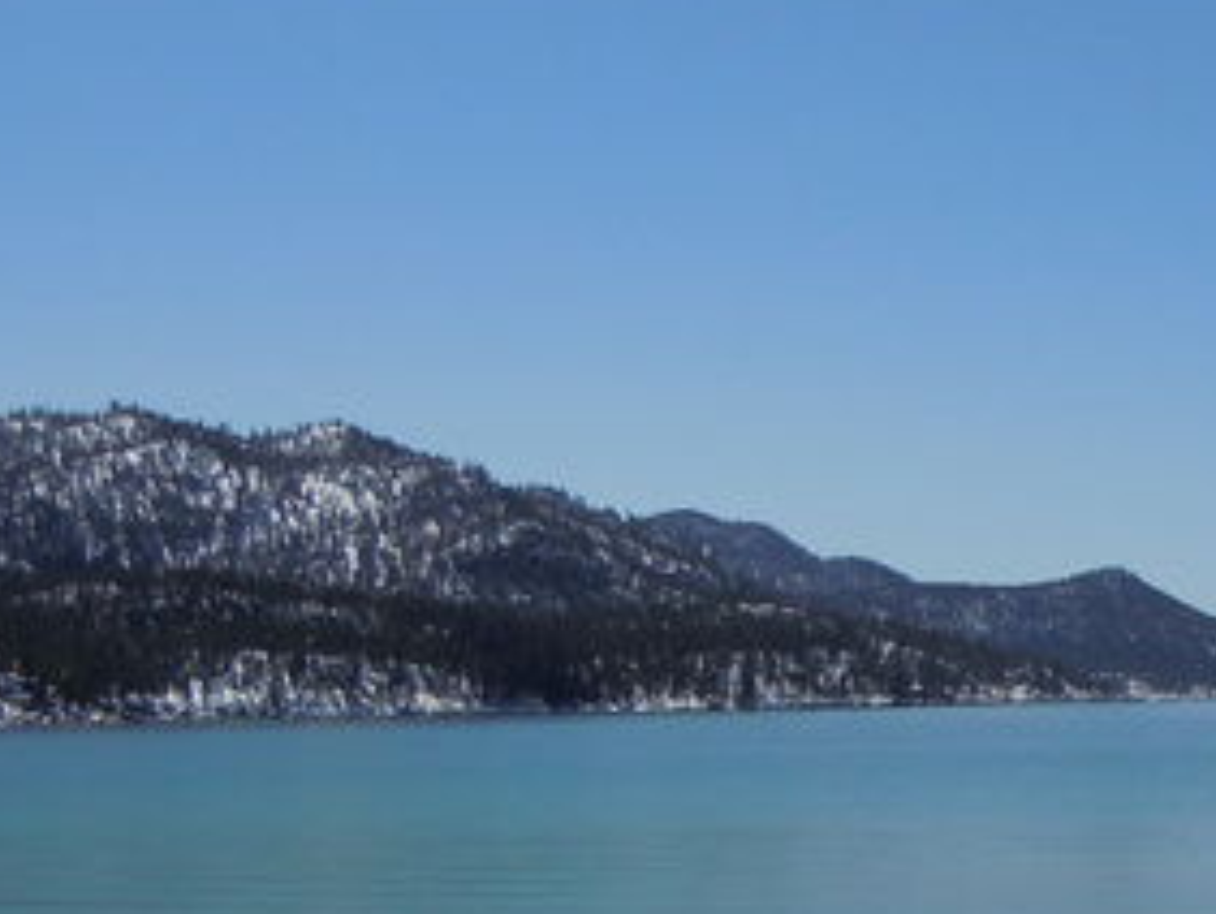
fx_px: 2988
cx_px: 1268
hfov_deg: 22.0
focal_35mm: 85
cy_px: 681
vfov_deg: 17.3
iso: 100
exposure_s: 1/640
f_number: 7
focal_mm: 5.4
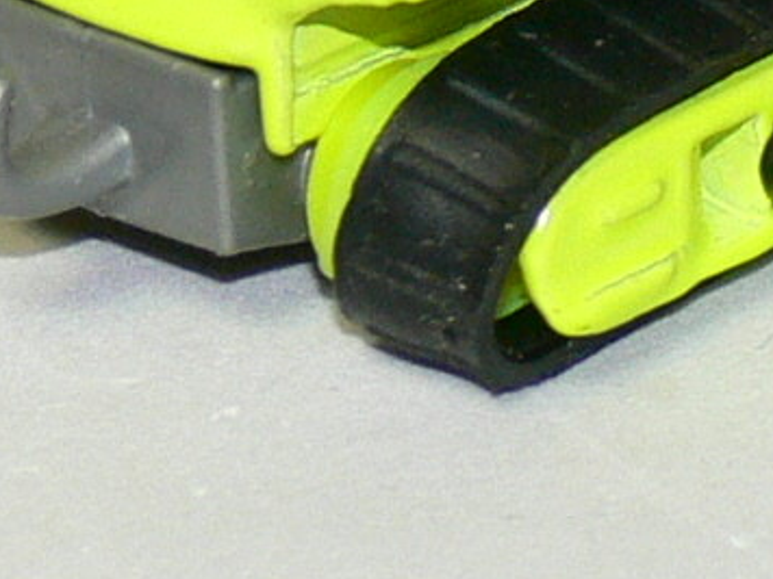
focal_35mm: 594
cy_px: -353
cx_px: 775
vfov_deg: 2.5
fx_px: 13264
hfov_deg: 3.3
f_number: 3.2
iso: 100
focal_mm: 17.5
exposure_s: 1/30
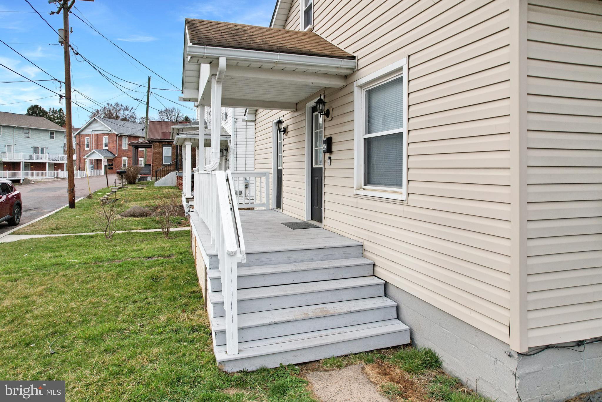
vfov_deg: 57.2
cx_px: 301
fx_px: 368
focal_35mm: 22
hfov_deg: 78.6
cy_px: 201
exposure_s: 1/120
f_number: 2.8
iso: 150
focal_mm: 8.4
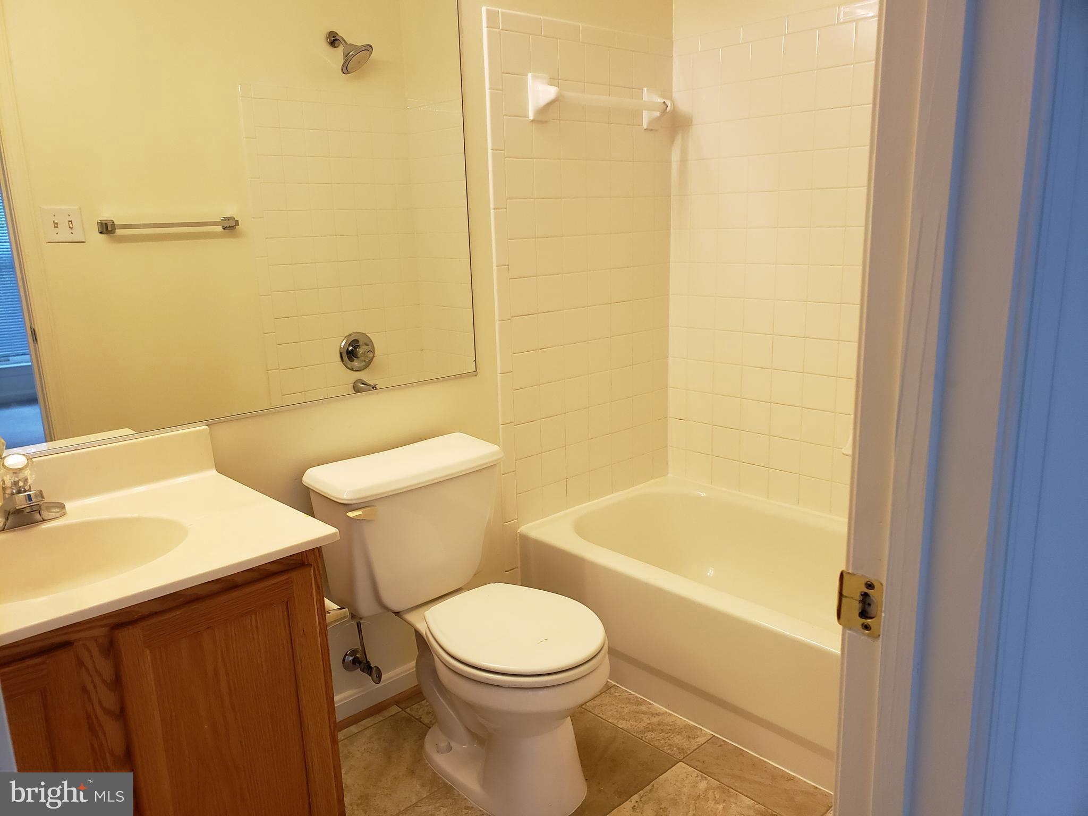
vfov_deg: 53.1
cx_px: 544
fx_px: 817
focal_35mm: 26
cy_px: 408
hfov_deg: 67.3
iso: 200
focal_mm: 4.3
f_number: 2.4
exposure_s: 1/60
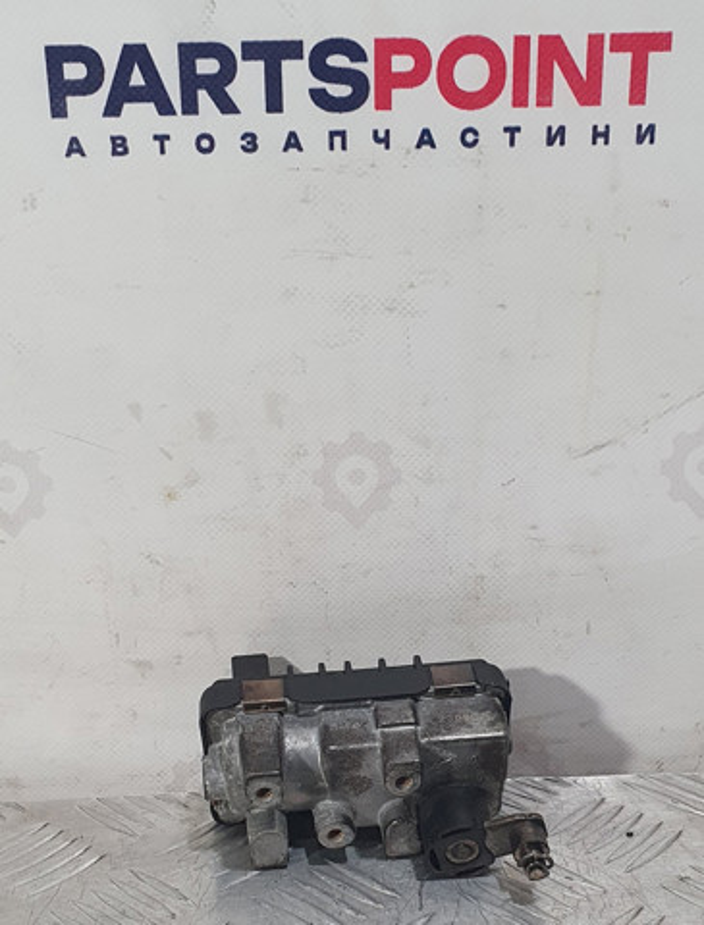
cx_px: 352
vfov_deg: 67.0
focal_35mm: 26
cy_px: 462
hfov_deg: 53.5
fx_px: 699
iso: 250
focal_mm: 4.32
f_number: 2.4
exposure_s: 1/100
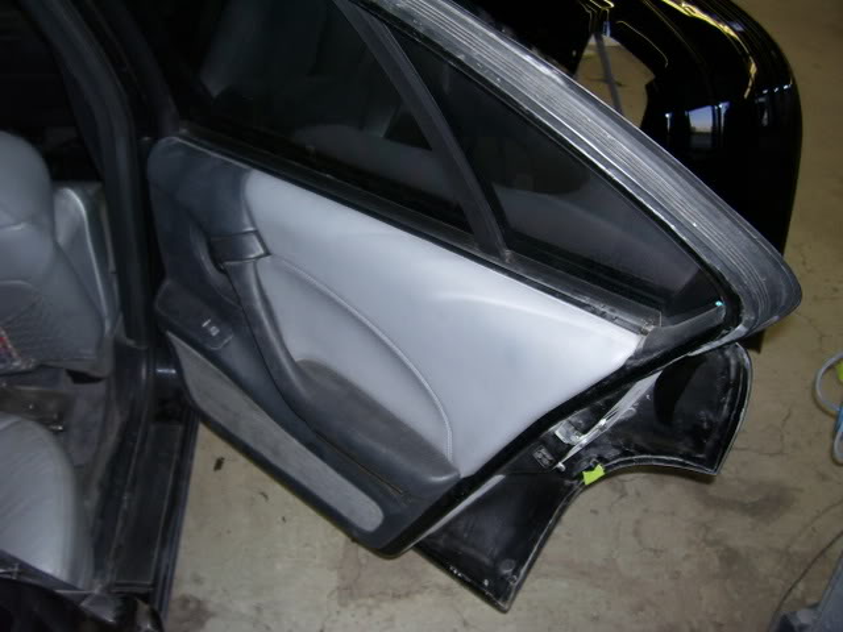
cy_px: 316
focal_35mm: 34
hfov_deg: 54.0
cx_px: 422
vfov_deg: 41.8
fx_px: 828
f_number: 2.7
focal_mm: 5.6
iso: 80
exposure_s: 1/60
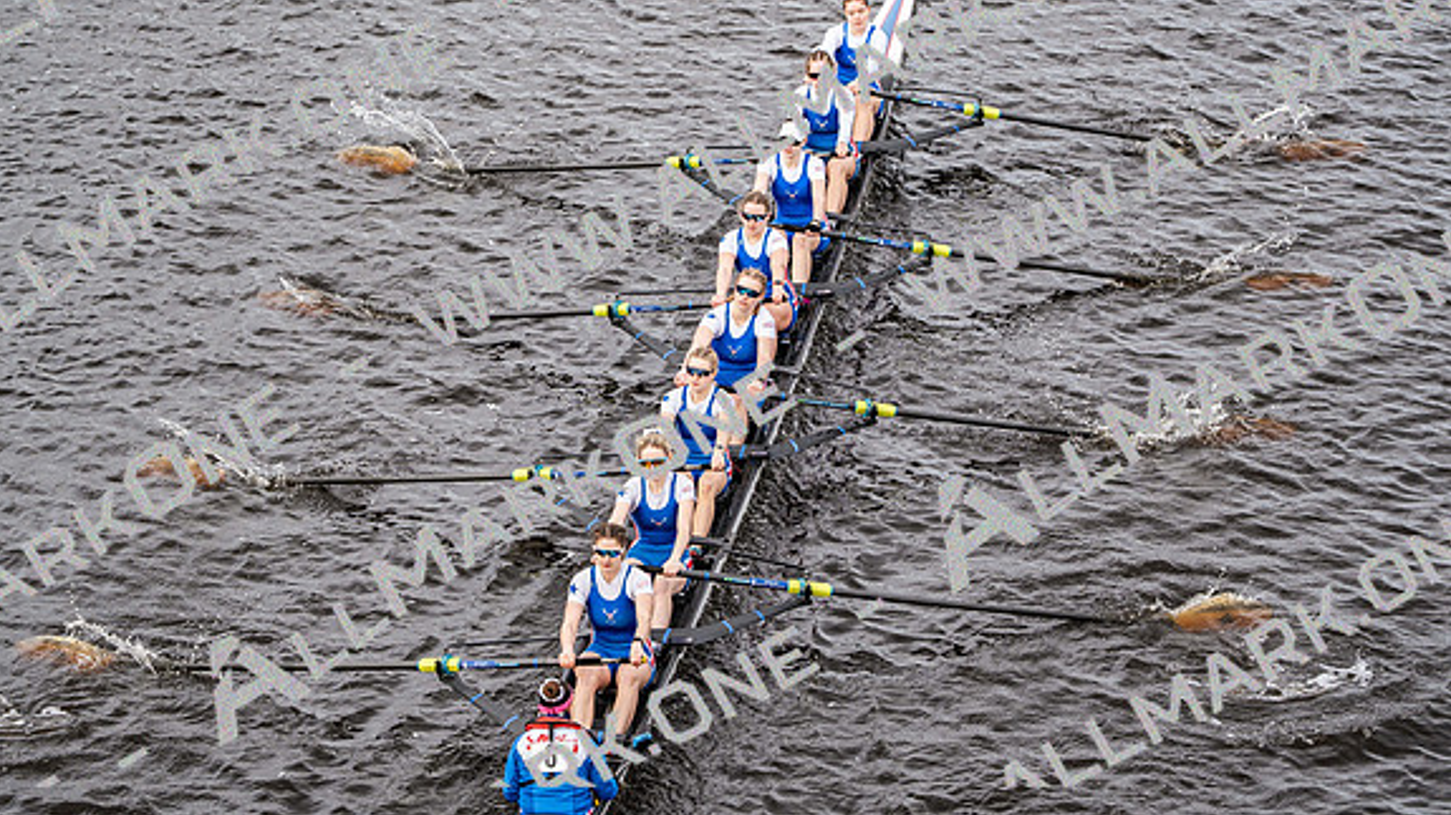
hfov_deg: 13.0
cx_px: 722
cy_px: 355
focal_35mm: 166
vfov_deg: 7.3
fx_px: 6385
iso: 400
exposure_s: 1/2000
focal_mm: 157
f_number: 2.8
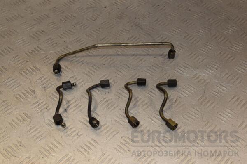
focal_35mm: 51
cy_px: 82
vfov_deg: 26.5
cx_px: 124
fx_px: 350
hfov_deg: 38.9
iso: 800
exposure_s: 1/200
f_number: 9
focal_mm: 34
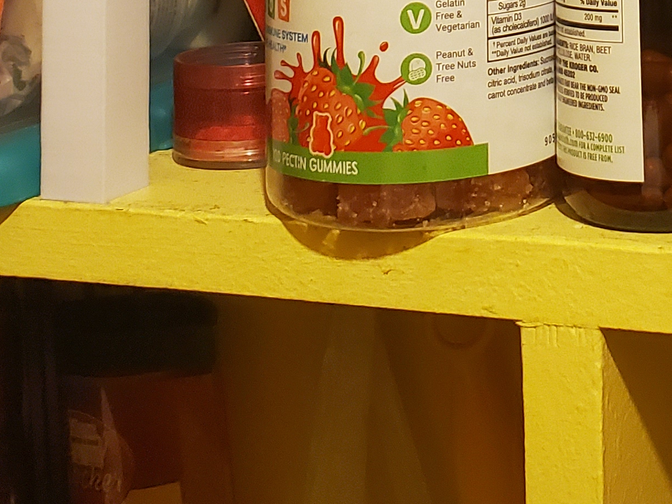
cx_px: 727
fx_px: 1669
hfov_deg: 21.6
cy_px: -329
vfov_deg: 15.4
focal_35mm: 86
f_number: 2.4
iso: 400
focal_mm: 4.3
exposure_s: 1/40
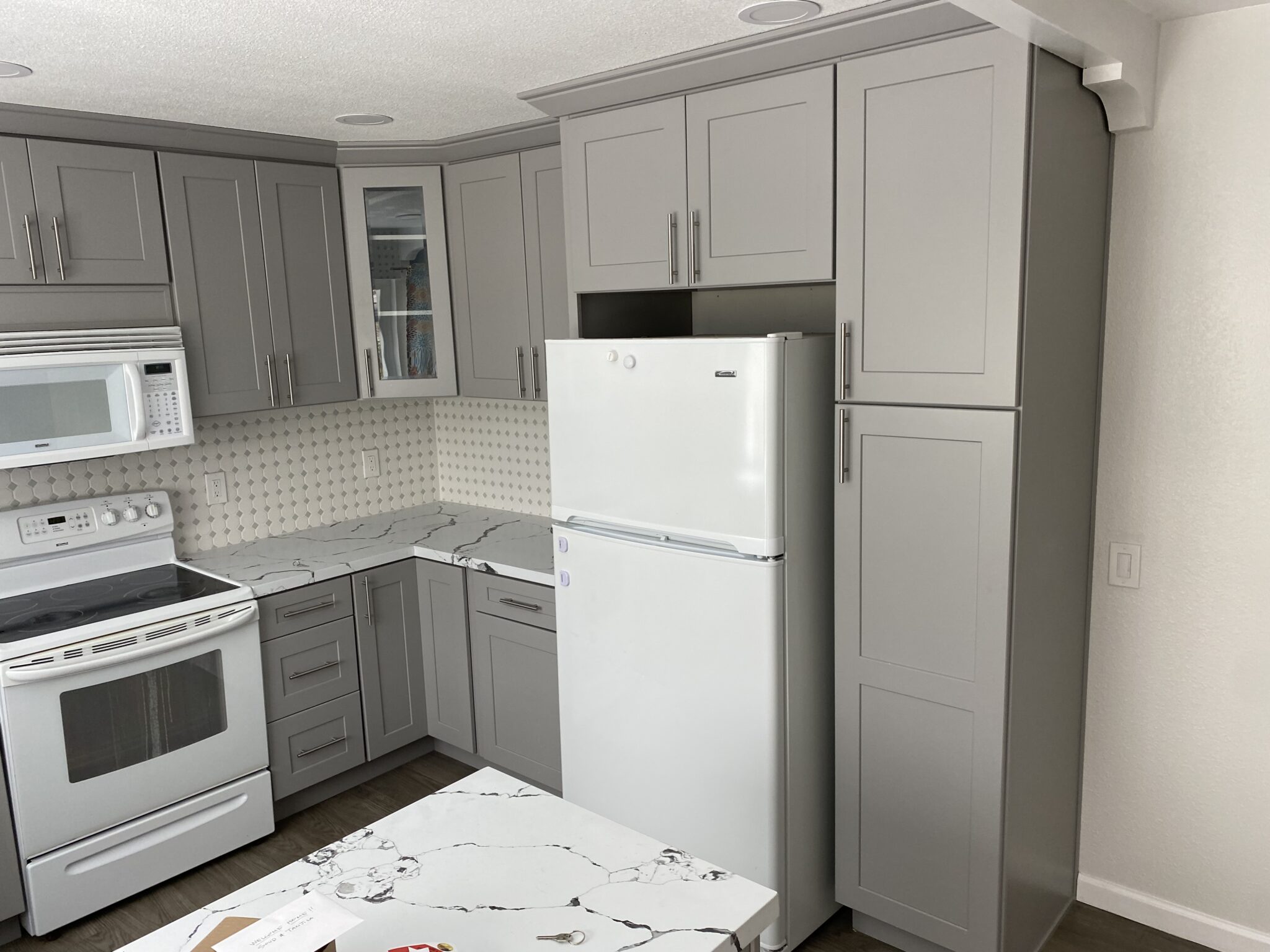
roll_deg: +0.3
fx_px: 954
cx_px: 635
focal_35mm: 26
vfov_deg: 53.1
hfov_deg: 67.3
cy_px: 476
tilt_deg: -11.0
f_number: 1.8
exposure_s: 1/122
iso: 80
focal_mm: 4.25
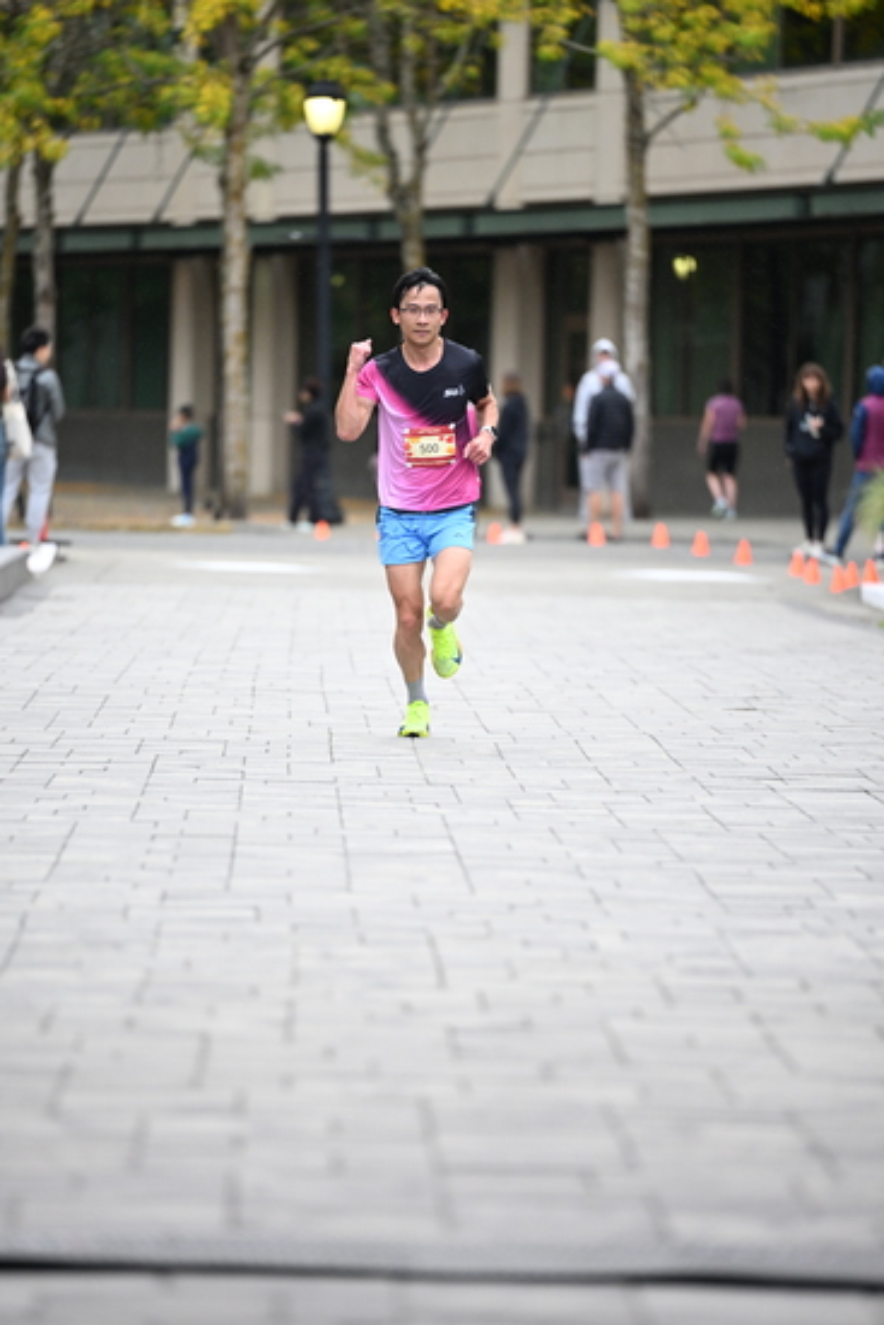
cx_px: 442
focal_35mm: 200
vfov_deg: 10.3
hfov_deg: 6.9
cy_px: 662
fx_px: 7361
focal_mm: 200
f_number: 2.8
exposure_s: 1/1600
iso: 1250
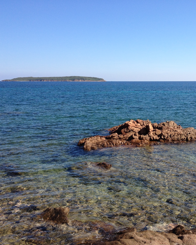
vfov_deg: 40.3
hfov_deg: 32.0
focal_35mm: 46
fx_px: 334
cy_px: 124
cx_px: 151
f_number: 2.4
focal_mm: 4.28
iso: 64
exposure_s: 1/1255
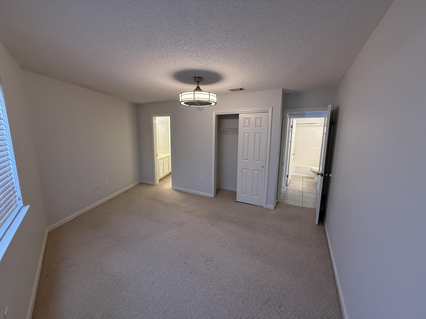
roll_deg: -0.6
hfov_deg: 102.1
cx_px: 213
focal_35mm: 14
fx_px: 172
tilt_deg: -7.3
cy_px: 160
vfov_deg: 85.7
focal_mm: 2.22
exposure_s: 1/120
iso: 250
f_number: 2.2
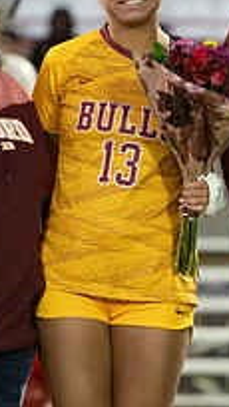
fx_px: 4171
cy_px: 125
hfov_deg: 3.1
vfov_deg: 5.6
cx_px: 229
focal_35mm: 387
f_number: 2.8
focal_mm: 130
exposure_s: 1/640
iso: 11400
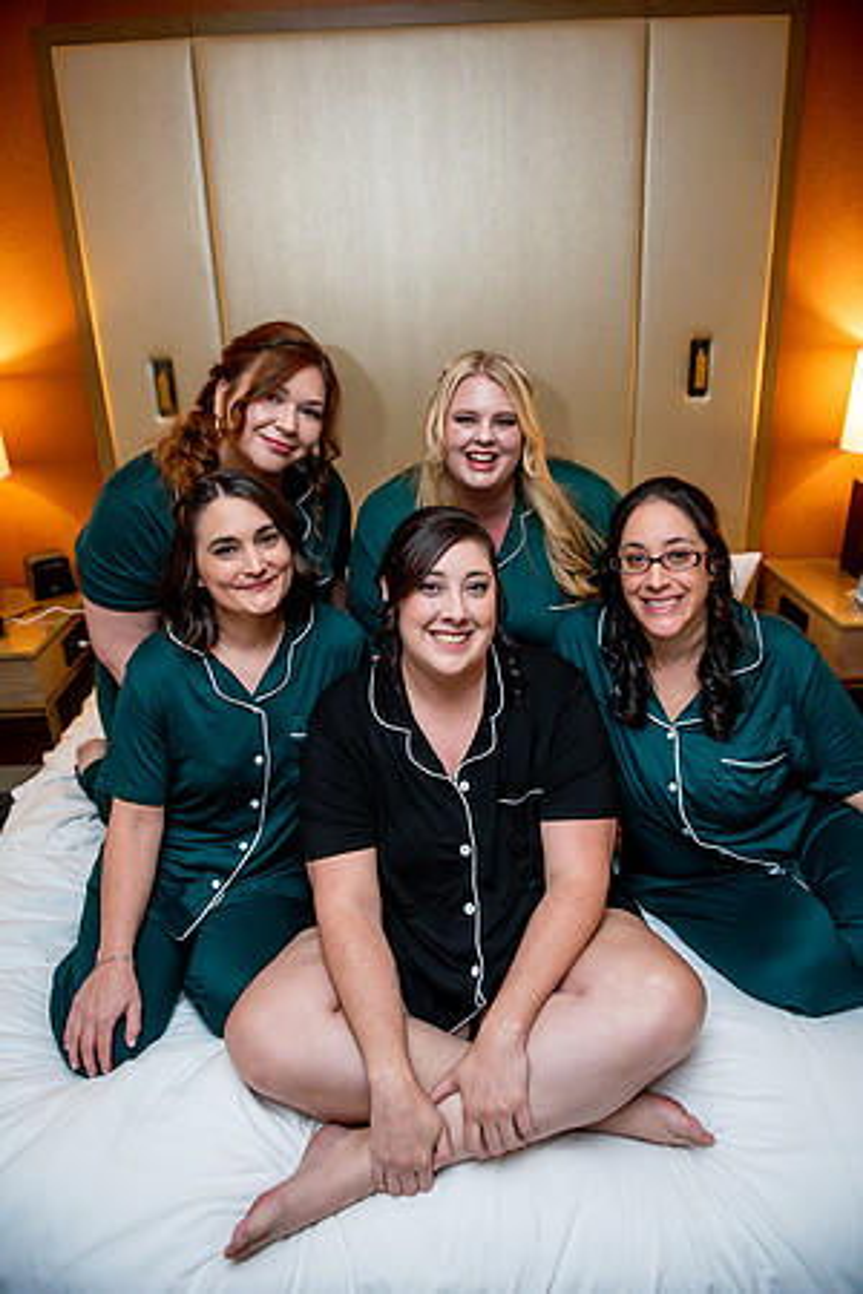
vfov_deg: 73.7
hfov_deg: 53.1
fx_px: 863
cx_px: 432
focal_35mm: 24
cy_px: 647
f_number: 2.8
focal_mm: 24
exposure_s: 1/60
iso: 200
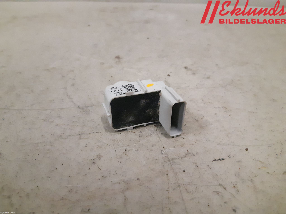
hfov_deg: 67.3
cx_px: 143
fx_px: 215
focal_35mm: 26
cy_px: 107
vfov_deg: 53.1
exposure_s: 1/214
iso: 800
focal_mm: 3.93
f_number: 1.7
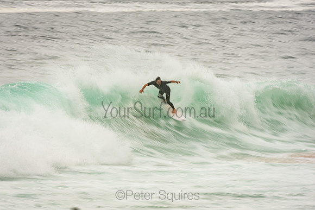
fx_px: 5251
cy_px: 105
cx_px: 158
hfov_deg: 3.4
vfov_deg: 2.3
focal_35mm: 600
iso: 100
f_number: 22
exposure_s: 1/30
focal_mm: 400
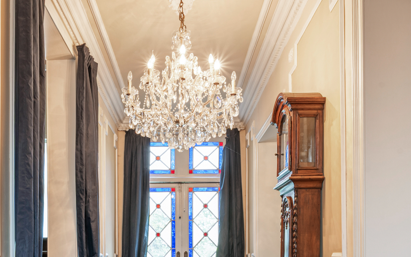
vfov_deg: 33.6
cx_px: 212
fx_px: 392
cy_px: 250
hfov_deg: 55.3
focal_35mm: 35
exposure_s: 2.5
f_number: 11
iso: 250
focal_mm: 16
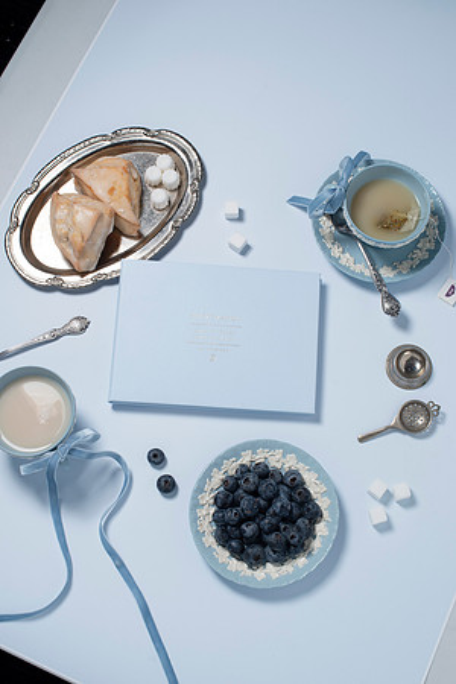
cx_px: 228
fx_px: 950
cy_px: 342
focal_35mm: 50
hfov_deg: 27.0
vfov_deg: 39.6
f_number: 11
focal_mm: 50
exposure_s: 1/200
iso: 200
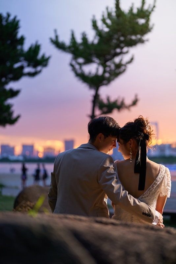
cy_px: 132
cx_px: 88
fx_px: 366
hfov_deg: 27.0
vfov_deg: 39.6
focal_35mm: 50
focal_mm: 50
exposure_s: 1/200
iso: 80
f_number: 1.4
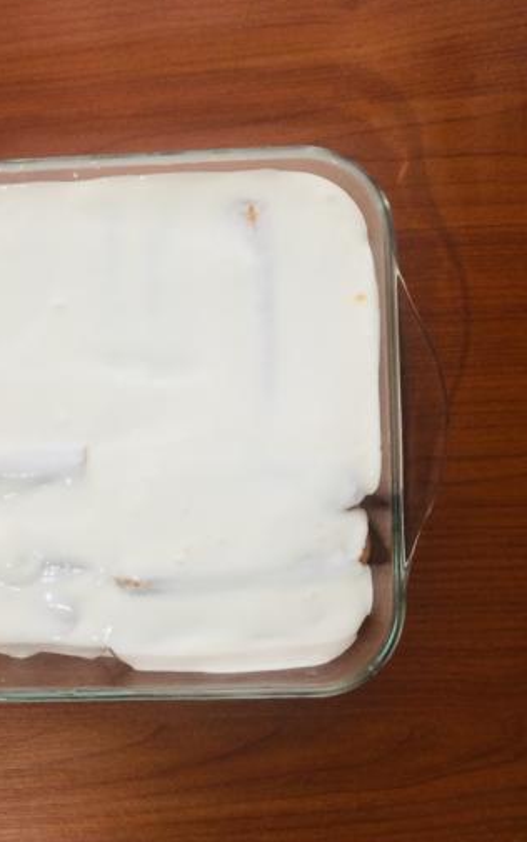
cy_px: 420
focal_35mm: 42
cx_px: 142
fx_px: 964
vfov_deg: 47.2
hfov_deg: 30.1
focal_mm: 4.15
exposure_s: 1/33
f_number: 2.2
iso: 125
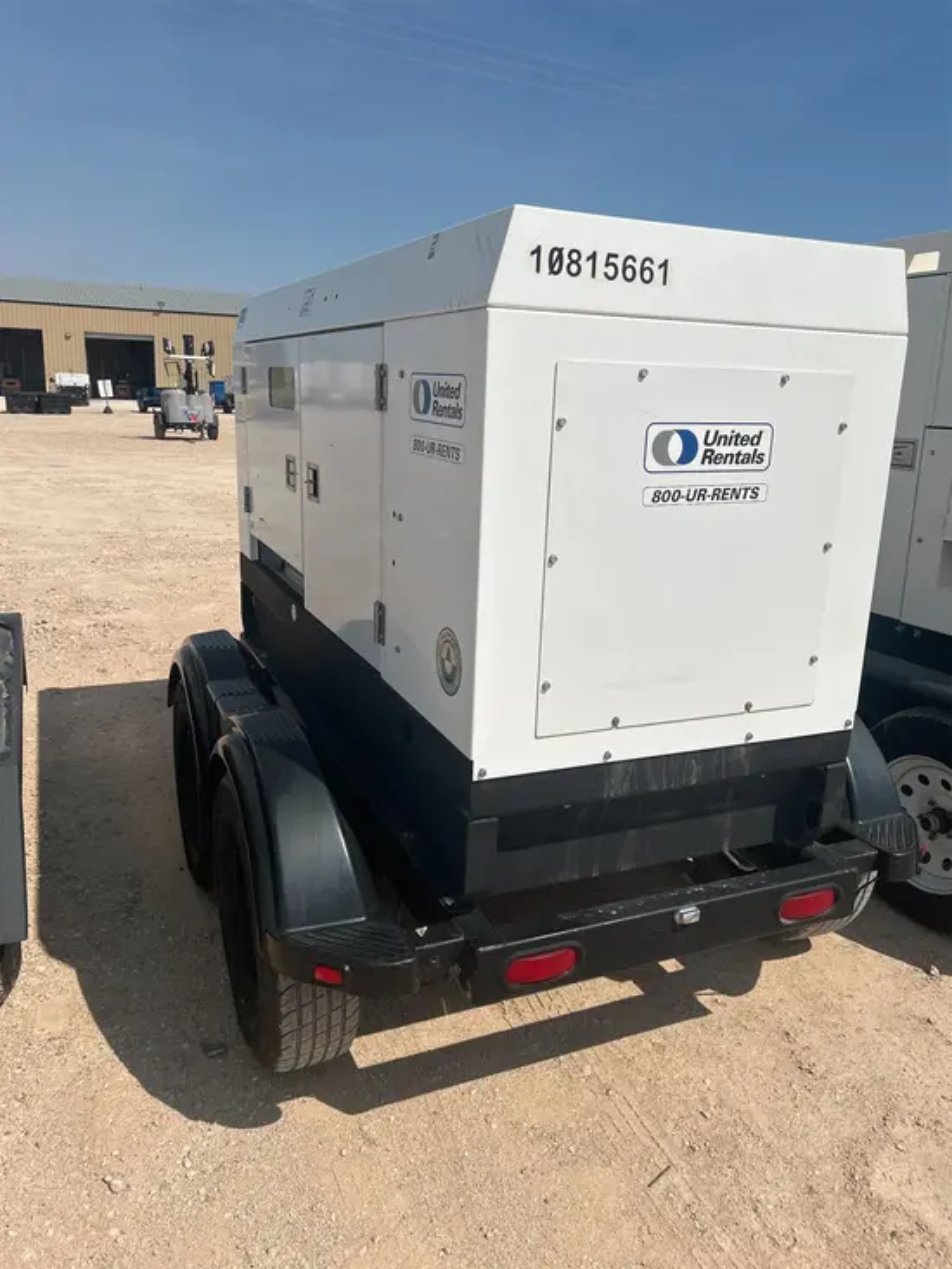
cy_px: 634
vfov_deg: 67.3
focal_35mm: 26
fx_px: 953
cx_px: 476
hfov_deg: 53.1
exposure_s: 1/10309
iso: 50
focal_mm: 5.7
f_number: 1.5
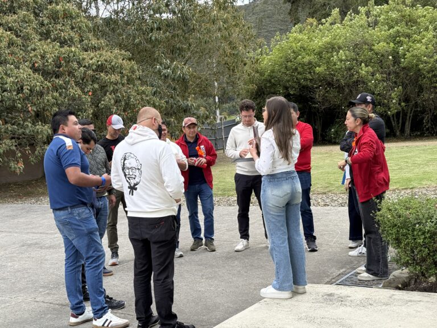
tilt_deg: -3.3
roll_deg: +4.8
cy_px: 164
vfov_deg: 30.3
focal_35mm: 48
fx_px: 606
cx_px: 218
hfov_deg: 39.7
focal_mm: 6.76
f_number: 1.78
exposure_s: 1/1543
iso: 100
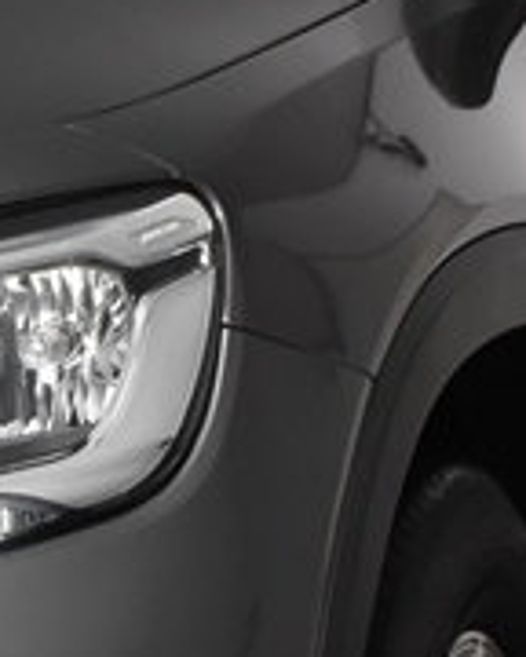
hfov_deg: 6.0
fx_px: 4819
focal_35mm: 248
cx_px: -658
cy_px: 436
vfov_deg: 7.8
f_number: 5.6
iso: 1600
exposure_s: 1/125
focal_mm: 31
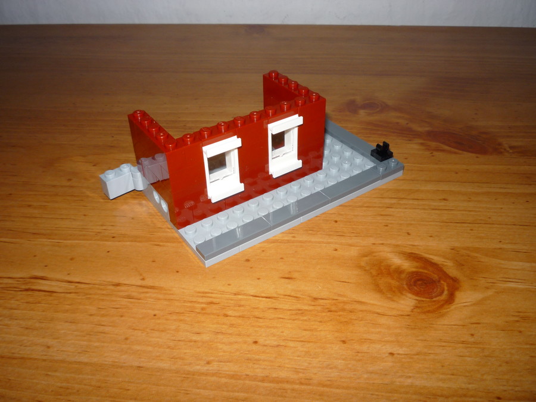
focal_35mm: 32
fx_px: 495
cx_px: 268
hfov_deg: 56.8
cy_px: 201
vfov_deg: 44.2
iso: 100
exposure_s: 1/30
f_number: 4
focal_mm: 5.2
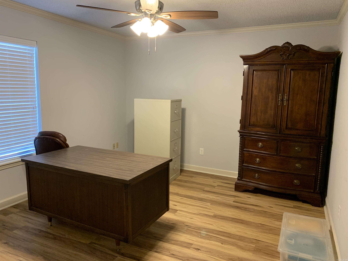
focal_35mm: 26
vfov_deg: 53.1
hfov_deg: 67.3
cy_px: 130
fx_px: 261
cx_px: 174
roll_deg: -0.9
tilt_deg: -8.7
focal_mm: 4.25
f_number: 1.8
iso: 320
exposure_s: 1/60
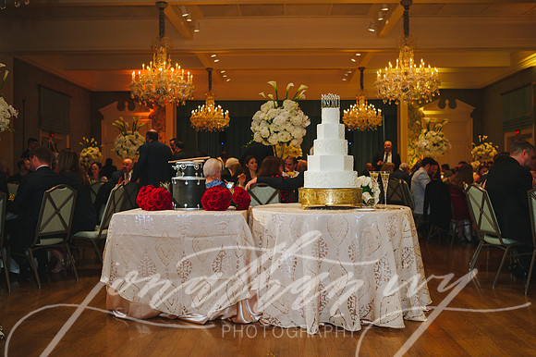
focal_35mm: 37
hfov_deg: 51.9
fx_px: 550
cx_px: 283
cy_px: 178
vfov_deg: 35.9
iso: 1250
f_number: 2.8
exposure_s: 1/200
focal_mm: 35
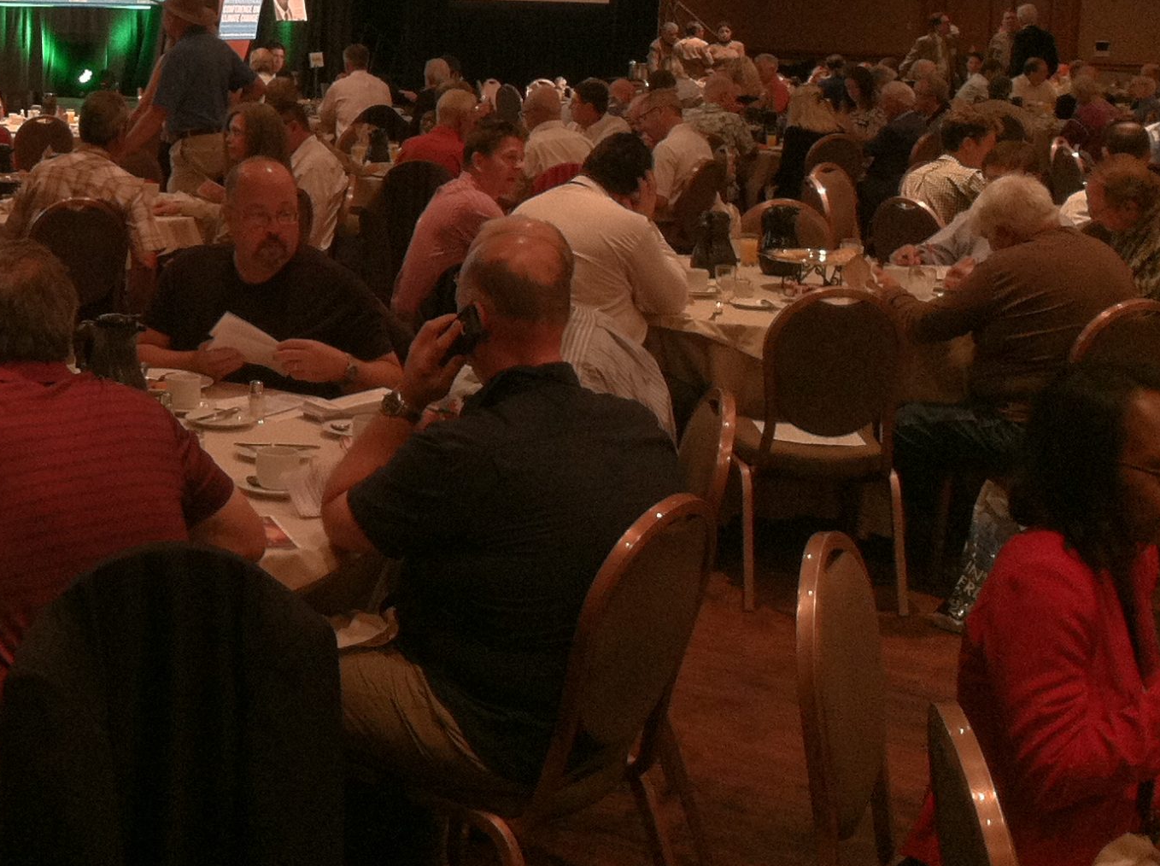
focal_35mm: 66
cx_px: 112
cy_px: 173
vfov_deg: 21.9
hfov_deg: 28.3
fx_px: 2208
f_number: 2.8
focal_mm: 3.85
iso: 125
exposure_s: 1/15
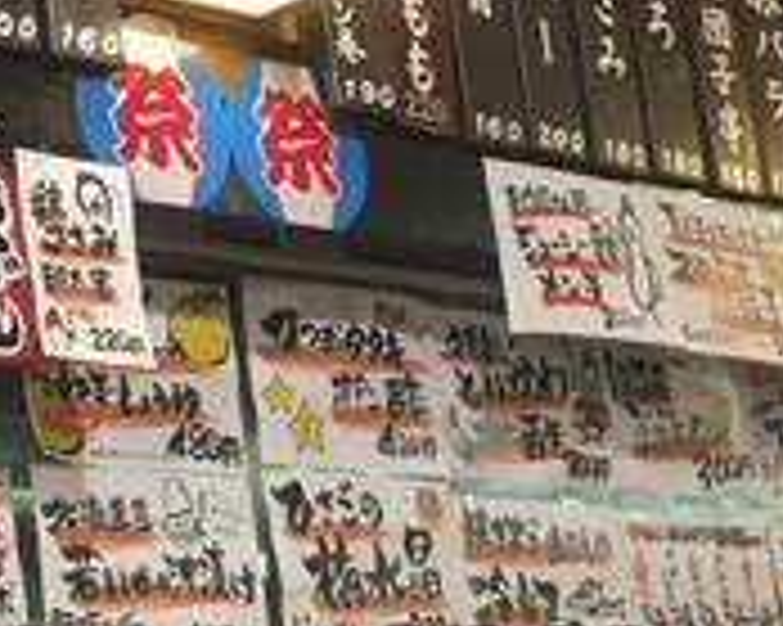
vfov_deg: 14.8
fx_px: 2409
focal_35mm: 104
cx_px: 117
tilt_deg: +12.6
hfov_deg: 18.2
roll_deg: +5.7
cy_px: 392
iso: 200
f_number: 2.2
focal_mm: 4.15
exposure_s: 1/24
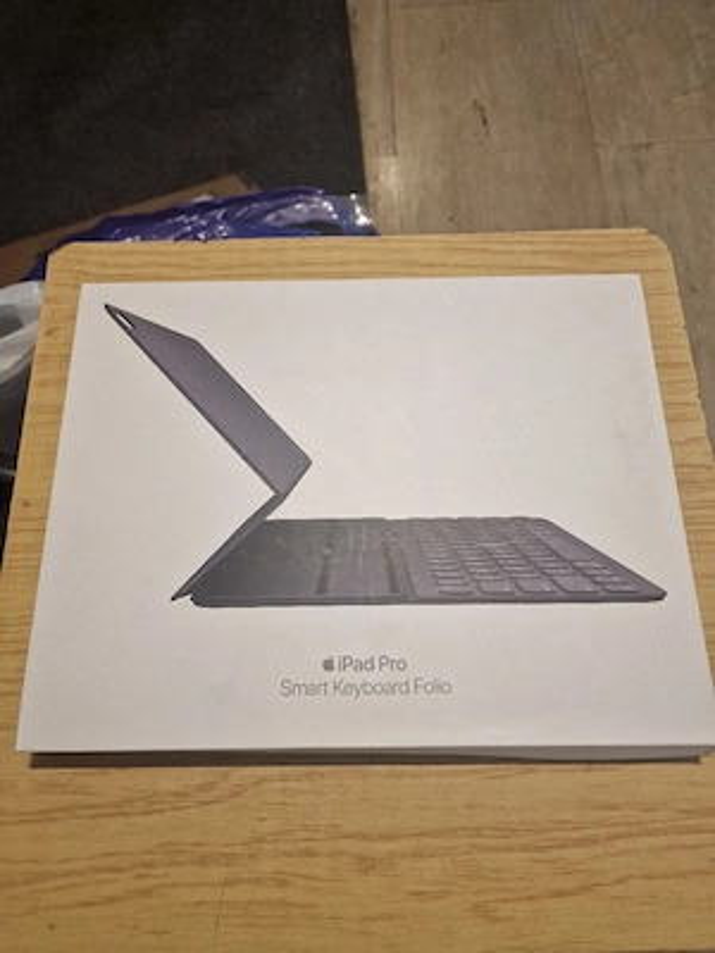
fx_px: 633
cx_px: 358
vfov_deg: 73.9
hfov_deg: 58.9
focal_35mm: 23
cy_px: 476
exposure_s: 1/100
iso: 50
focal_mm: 6.4
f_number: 1.8
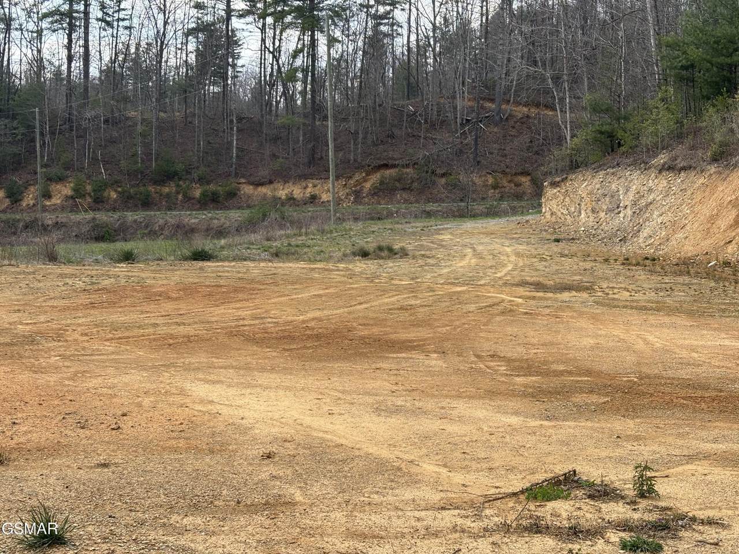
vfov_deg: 28.0
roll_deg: -1.0
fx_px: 1110
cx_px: 370
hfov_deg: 36.8
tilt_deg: -3.6
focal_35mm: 52
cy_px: 277
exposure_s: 1/1115
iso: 32
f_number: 1.6
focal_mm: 5.96
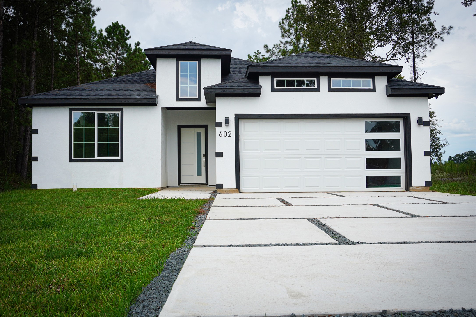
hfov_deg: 57.2
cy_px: 158
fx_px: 436
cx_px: 238
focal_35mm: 33
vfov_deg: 40.0
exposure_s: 1/640
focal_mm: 22
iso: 100
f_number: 5
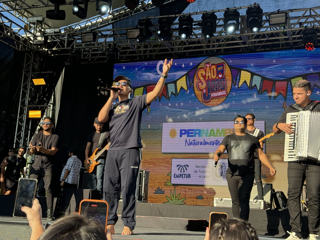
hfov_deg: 39.7
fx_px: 444
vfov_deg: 30.3
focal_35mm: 48
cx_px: 160
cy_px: 120
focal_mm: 6.76
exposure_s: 1/693
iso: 64
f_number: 1.78
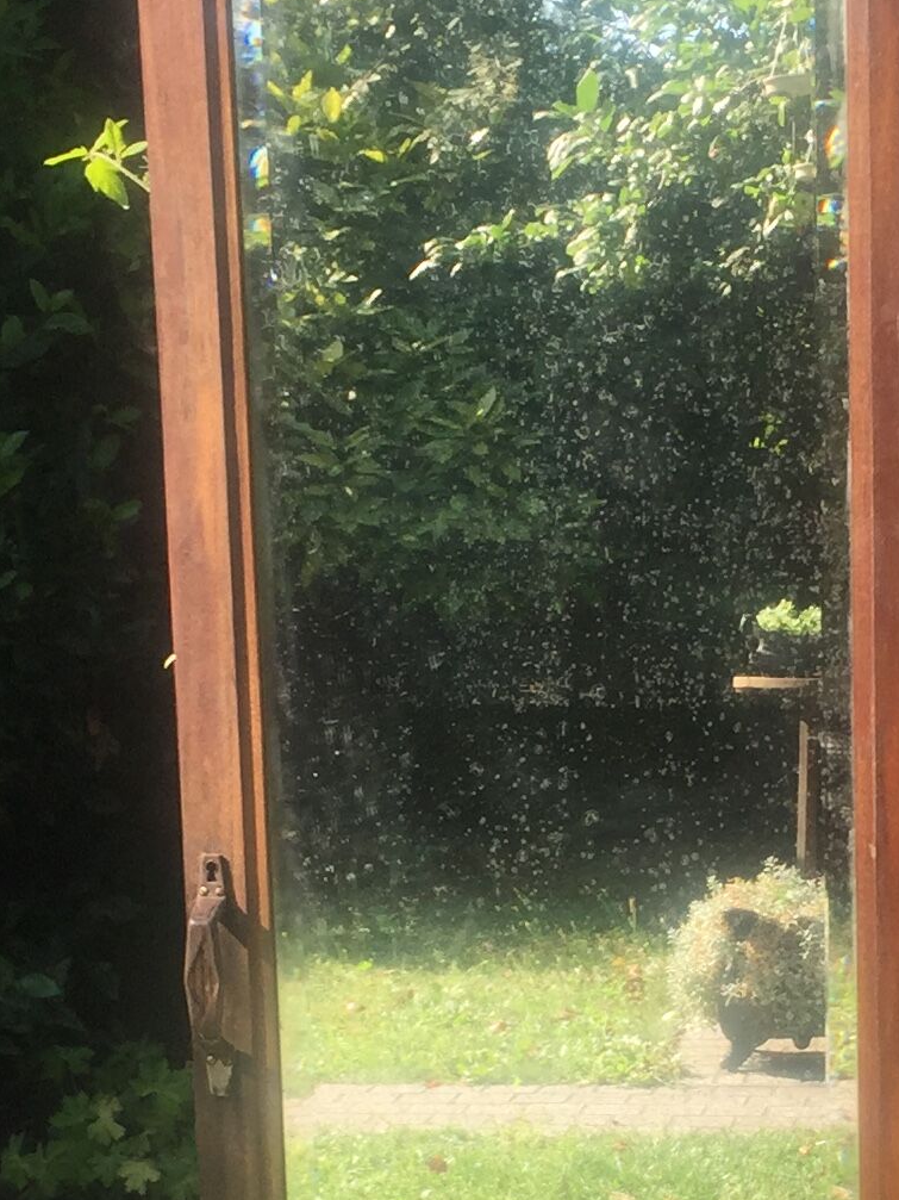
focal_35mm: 94
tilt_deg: -14.7
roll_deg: +1.1
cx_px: 635
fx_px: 3256
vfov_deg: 20.6
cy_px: 945
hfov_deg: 15.7
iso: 32
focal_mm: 4.15
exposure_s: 1/430
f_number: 2.2
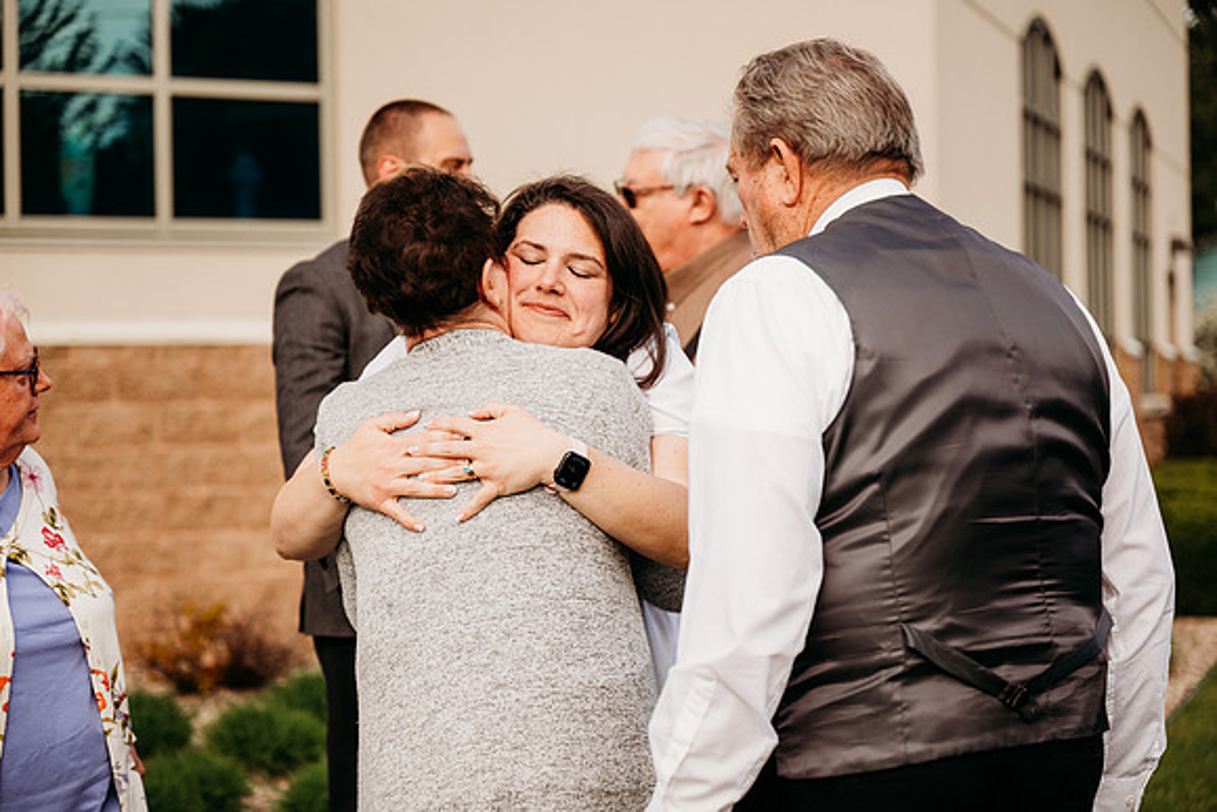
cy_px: 406
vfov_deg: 19.5
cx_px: 608
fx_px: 2367
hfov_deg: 28.8
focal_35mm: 70
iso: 200
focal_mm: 70
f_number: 2.8
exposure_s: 1/1600
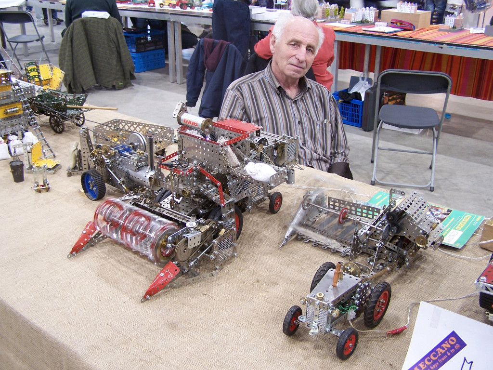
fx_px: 541
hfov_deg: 49.0
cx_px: 246
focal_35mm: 38
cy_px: 185
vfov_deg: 37.7
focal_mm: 6.3
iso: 80
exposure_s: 1/4
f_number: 2.8
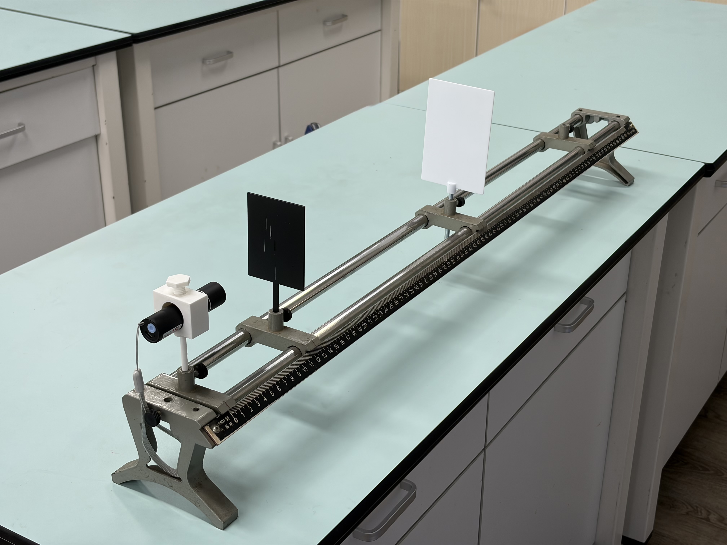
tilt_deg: -25.2
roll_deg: +0.2
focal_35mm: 52
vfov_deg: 28.0
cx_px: 364
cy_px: 272
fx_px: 1092
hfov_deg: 36.8
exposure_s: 1/91
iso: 50
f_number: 1.6
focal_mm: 5.96
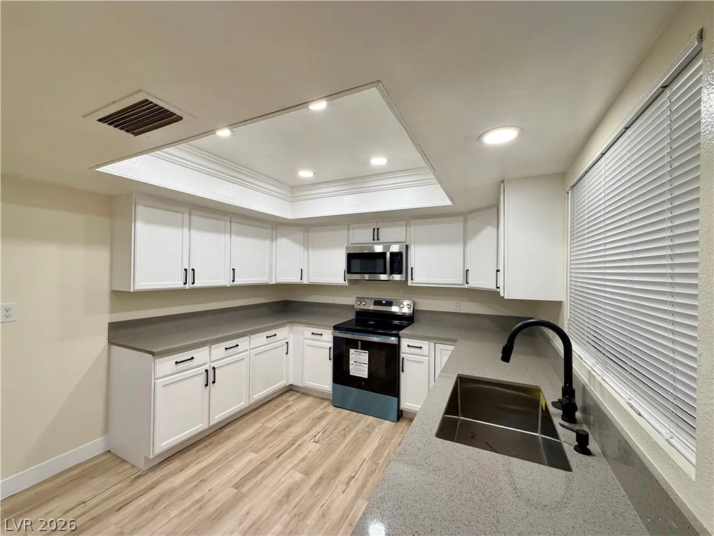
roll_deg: -0.1
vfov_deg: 85.7
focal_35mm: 14
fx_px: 289
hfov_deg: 102.1
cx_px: 357
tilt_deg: +0.2
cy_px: 268
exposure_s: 1/60
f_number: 2.2
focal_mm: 2.22
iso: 200
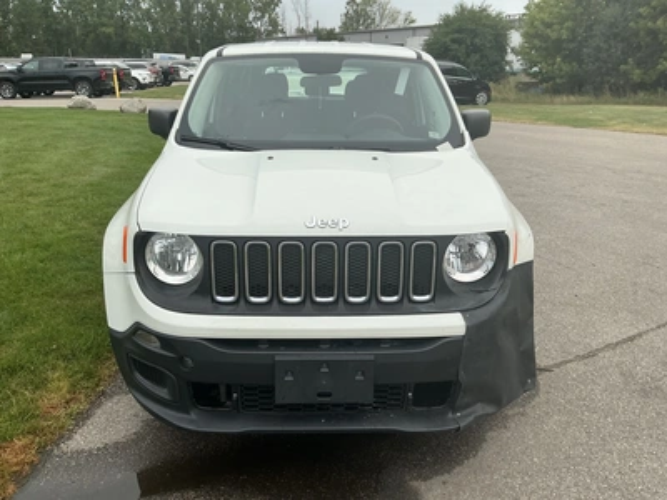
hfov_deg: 63.4
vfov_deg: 49.7
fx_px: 540
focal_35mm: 28
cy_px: 250
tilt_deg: -18.9
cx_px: 334
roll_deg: -1.2
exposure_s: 1/606
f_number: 1.8
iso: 25
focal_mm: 3
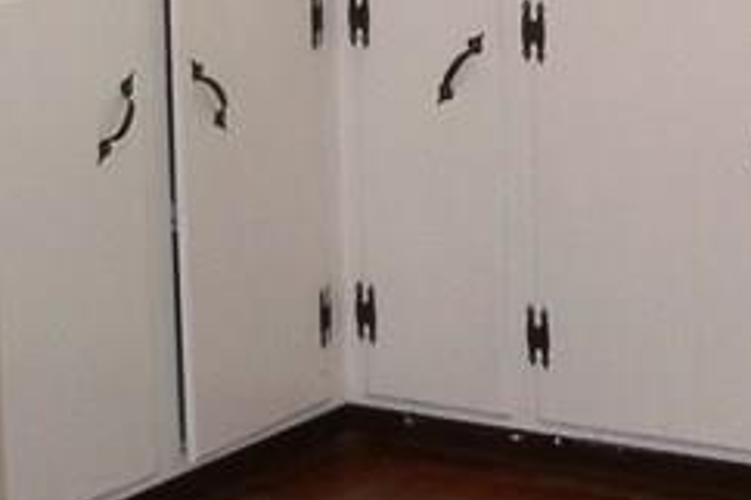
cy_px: -199
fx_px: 3210
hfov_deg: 12.8
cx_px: 1040
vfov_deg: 8.7
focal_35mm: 154
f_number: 3.5
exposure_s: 1/40
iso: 200
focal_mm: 6.2
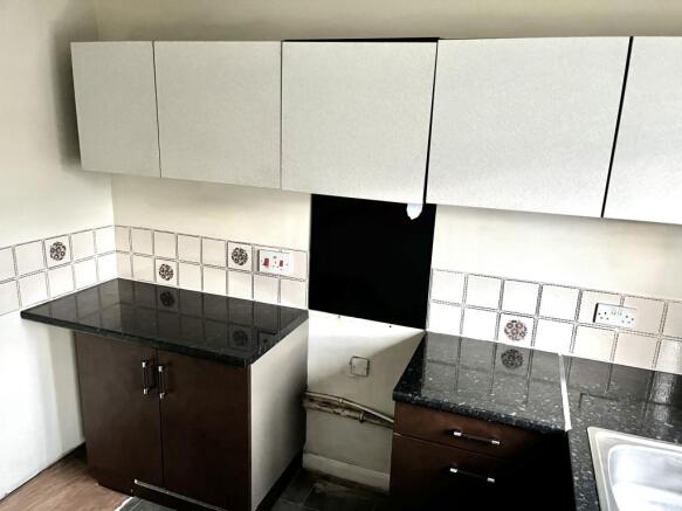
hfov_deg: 67.3
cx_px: 341
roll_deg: -1.6
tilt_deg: -17.9
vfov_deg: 53.0
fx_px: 512
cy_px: 256
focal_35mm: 26
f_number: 1.6
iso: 500
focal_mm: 5.1
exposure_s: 1/42
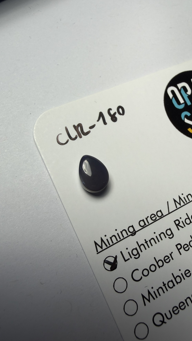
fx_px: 262
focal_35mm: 29
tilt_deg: -67.8
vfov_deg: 66.1
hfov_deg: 39.7
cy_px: 168
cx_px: 129
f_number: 2.2
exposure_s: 1/100
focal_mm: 2.22
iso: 25
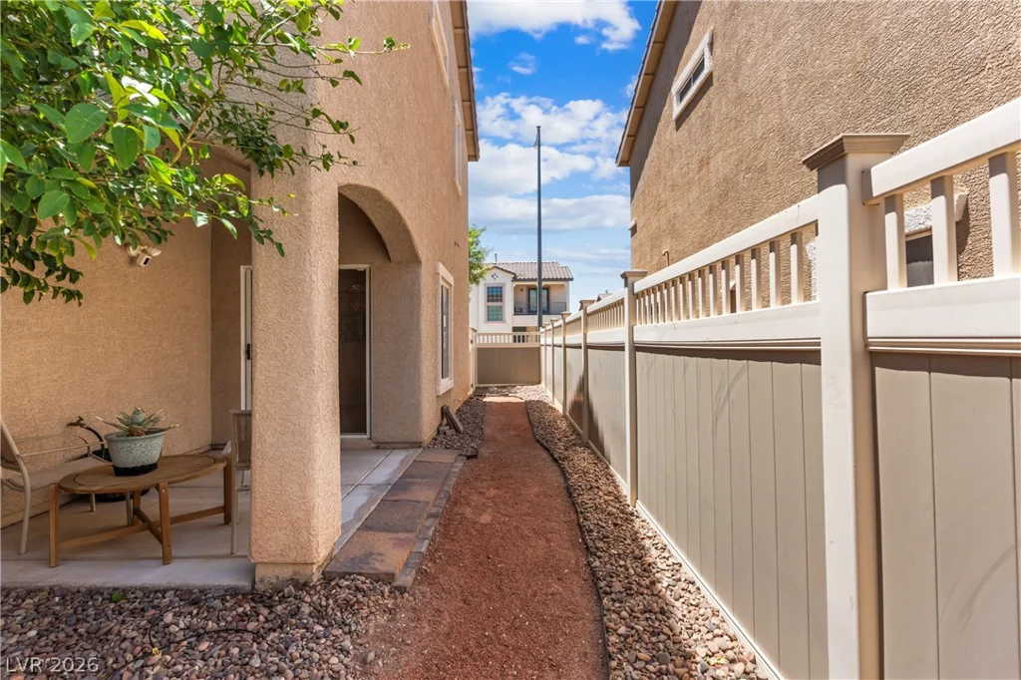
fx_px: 482
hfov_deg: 93.3
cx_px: 510
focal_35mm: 17
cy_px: 340
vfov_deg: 70.4
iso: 400
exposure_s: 1/8000
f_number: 8
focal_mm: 17
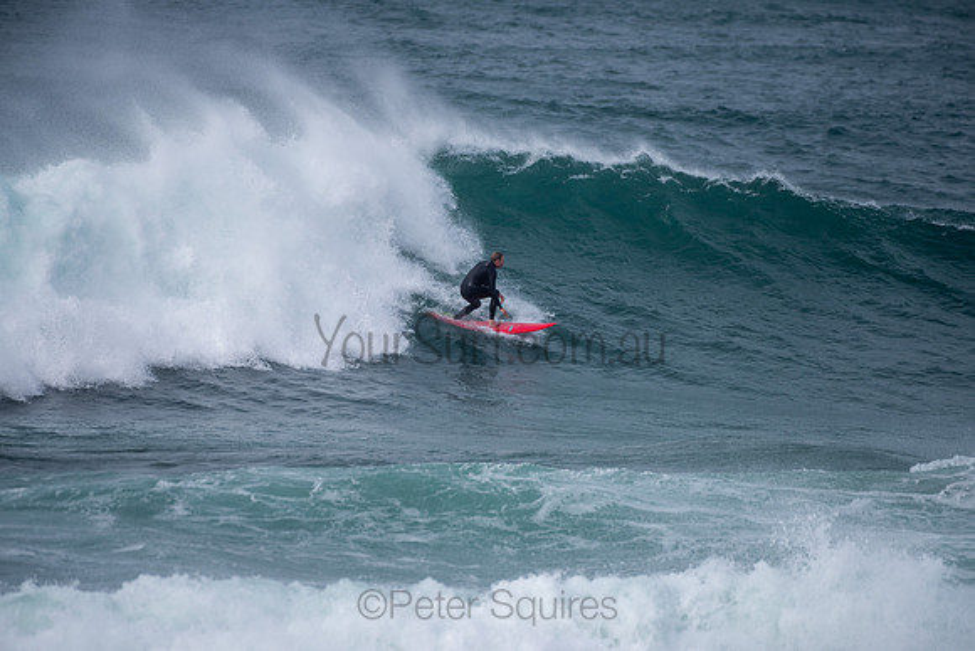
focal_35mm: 539
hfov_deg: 3.8
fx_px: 14589
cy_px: 326
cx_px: 488
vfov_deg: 2.6
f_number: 5.6
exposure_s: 1/1000
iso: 100
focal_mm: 500
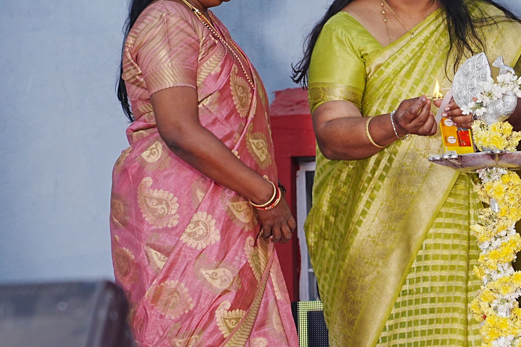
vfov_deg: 4.7
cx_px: 469
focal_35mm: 294
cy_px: 50
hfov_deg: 7.0
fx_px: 4254
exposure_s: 1/200
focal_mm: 105
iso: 160
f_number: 4.5
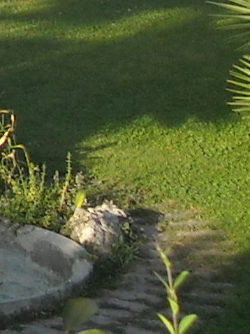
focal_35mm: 239
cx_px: -774
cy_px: -399
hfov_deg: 5.4
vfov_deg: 7.8
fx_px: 2303
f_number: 2.8
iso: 64
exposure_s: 1/309
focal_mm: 5.7
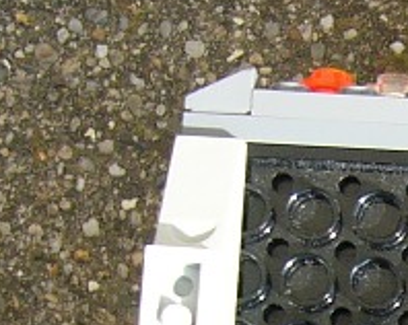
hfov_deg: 10.1
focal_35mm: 177
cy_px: 638
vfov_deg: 8.3
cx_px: 810
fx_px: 2135
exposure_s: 1/60
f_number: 8
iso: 100
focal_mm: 5.8
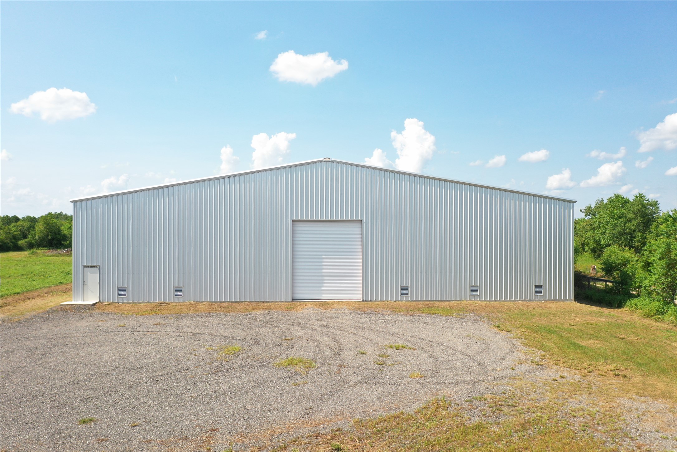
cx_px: 338
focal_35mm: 28
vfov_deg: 46.4
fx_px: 527
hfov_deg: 65.5
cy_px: 226
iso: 100
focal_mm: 10.26
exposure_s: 1/80
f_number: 4
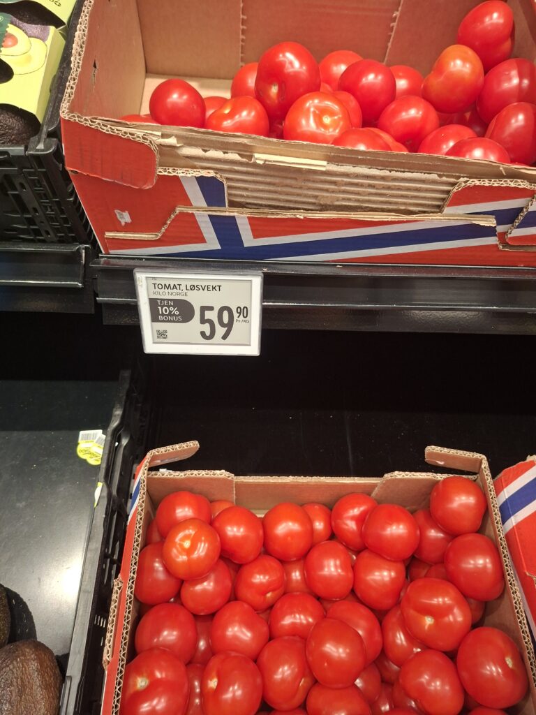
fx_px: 475
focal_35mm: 23
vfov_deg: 73.9
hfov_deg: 58.9
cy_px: 358
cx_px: 268
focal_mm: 5.54
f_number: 1.8
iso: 250
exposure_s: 1/100
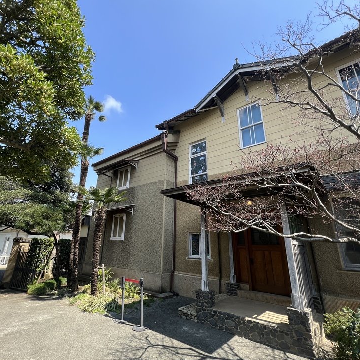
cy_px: 178
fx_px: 188
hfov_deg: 87.3
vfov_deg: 87.4
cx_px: 169
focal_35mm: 16
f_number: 1.8
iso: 32
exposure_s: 1/694
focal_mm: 1.57
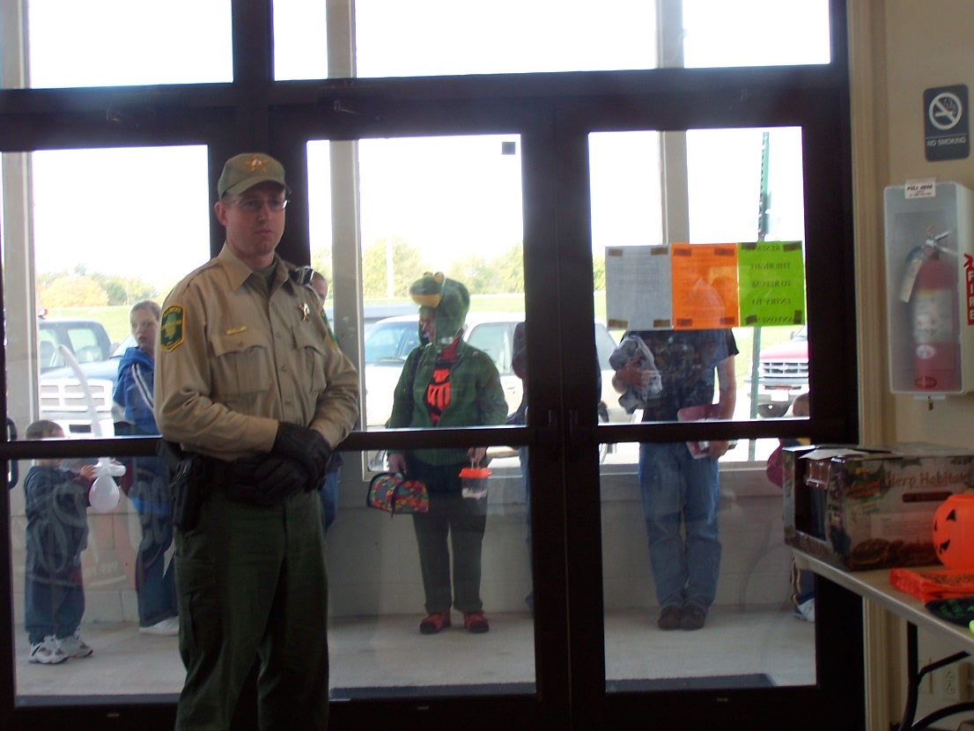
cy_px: 345
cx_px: 521
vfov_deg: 22.9
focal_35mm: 64
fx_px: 1801
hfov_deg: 30.2
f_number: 3.2
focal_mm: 9.8
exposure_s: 1/60
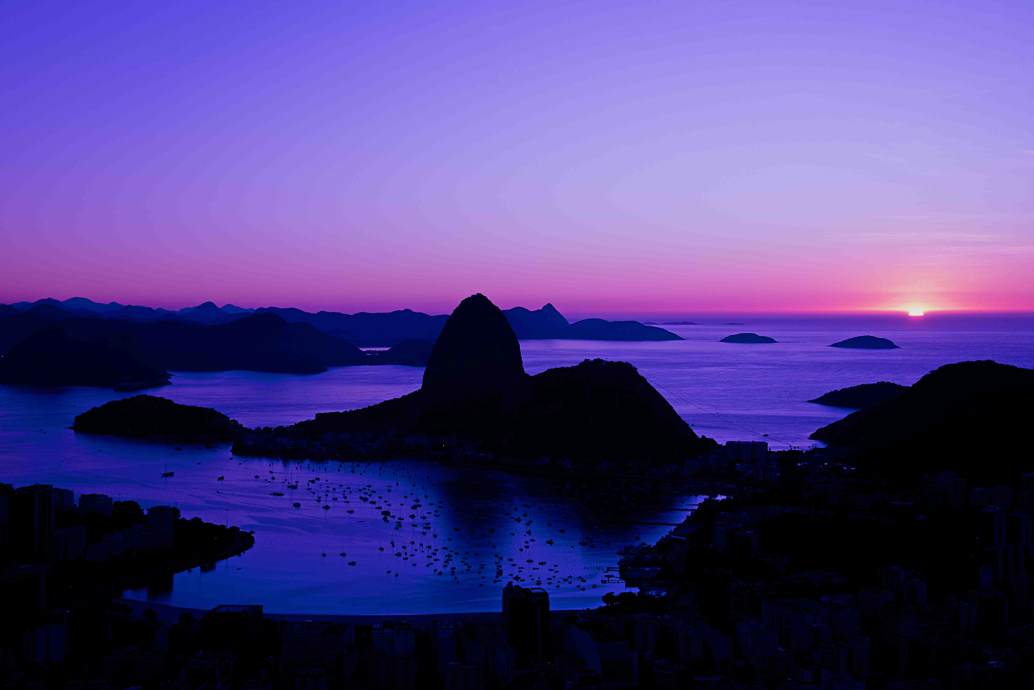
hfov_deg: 41.1
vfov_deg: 28.1
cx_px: 517
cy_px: 345
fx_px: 1379
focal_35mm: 48
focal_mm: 48
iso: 640
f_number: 8
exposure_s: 1/200
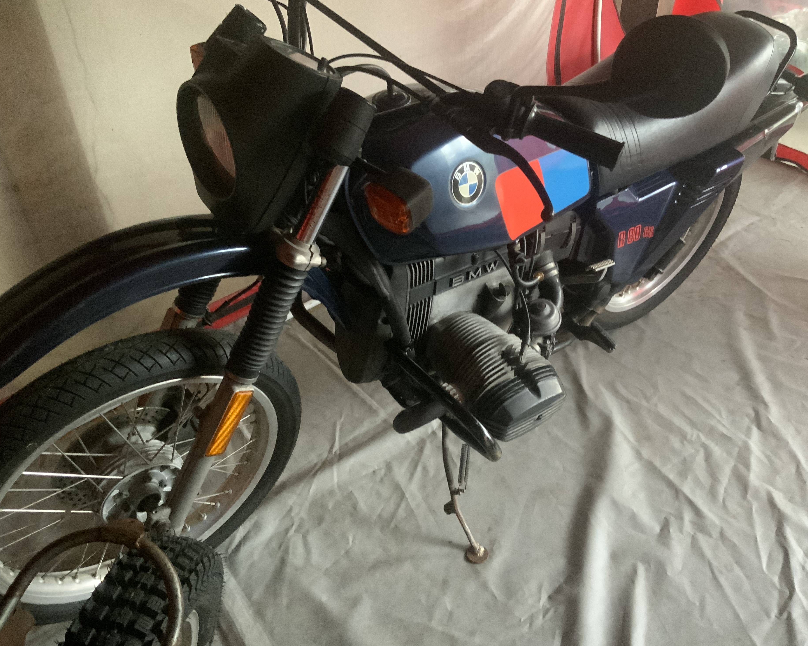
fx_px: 741
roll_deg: +1.2
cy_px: 320
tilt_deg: -37.5
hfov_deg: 57.2
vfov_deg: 47.1
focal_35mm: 31
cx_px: 415
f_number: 1.8
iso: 400
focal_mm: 3
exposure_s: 1/25
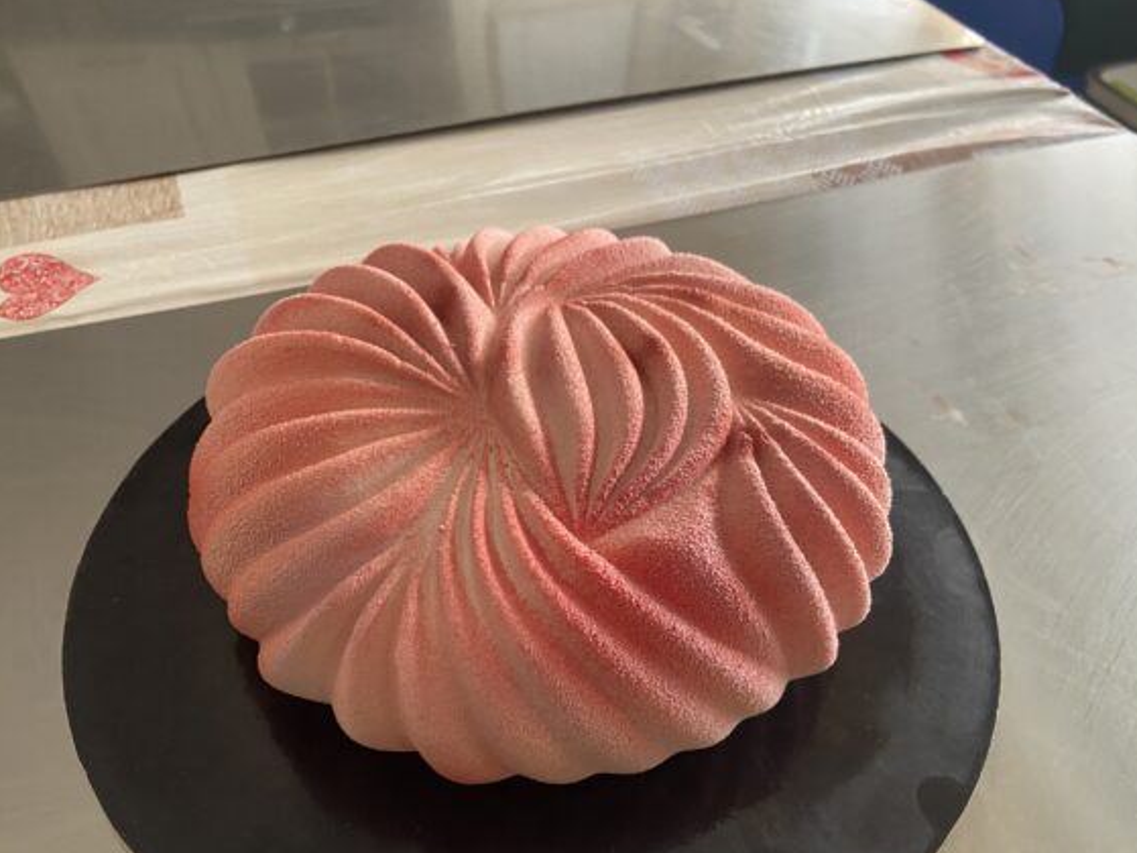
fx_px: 1018
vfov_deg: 45.3
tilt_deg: -46.2
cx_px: 512
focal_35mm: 31
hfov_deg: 58.2
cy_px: 499
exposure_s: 1/60
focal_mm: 4.25
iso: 200
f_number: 1.8
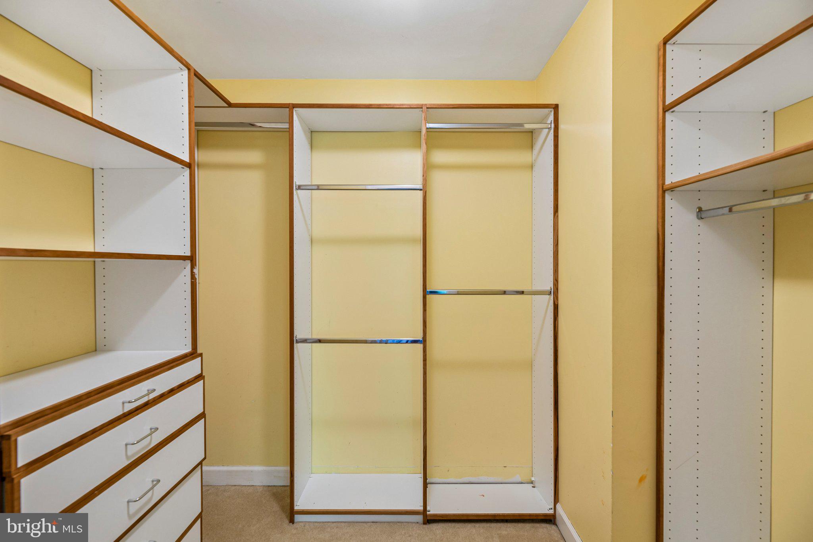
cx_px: 406
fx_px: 316
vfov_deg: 81.2
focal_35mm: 14
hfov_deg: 104.3
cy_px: 271
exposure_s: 1/4
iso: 400
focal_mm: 14
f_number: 8
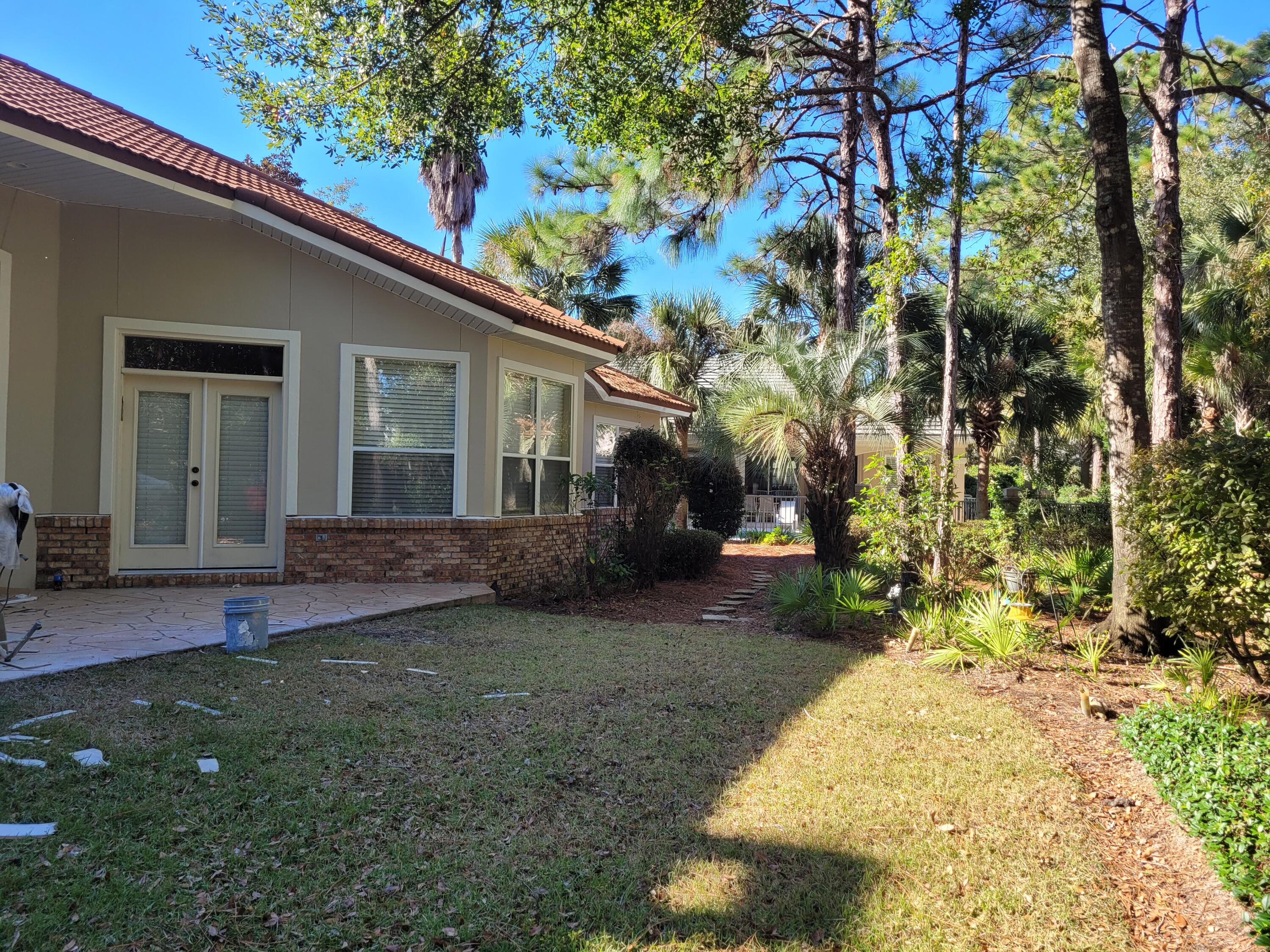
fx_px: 954
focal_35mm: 26
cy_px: 476
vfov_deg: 53.1
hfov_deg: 67.3
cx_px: 635
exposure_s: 1/524
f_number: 1.8
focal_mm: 5.4
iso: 40
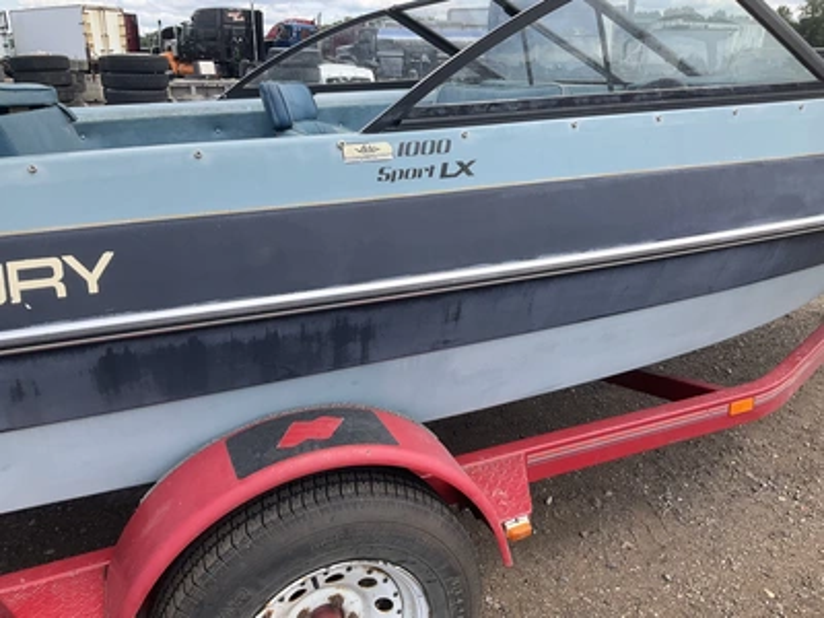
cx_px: 412
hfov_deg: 61.7
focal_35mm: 29
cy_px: 309
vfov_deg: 48.2
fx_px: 690
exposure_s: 1/770
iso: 25
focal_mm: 3
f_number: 1.8
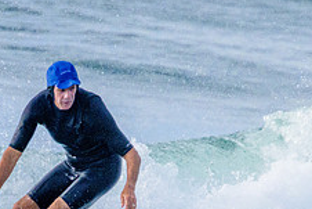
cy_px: 242
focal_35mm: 2807
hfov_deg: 0.7
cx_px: 138
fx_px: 24342
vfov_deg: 0.5
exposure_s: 1/2000
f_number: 11
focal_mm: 800
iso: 1400
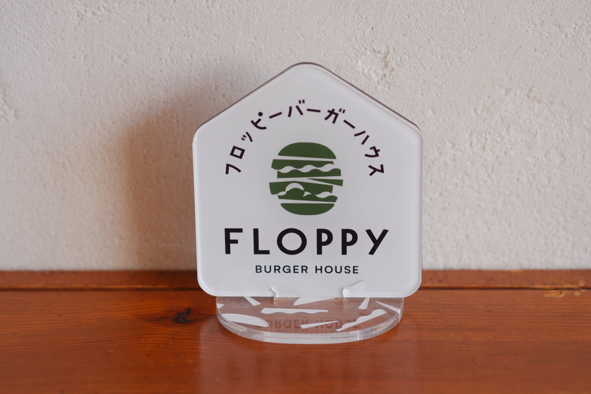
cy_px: 197
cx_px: 296
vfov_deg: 15.2
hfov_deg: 22.6
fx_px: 1477
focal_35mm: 90
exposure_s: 1/90
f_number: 4
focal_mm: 60
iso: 250
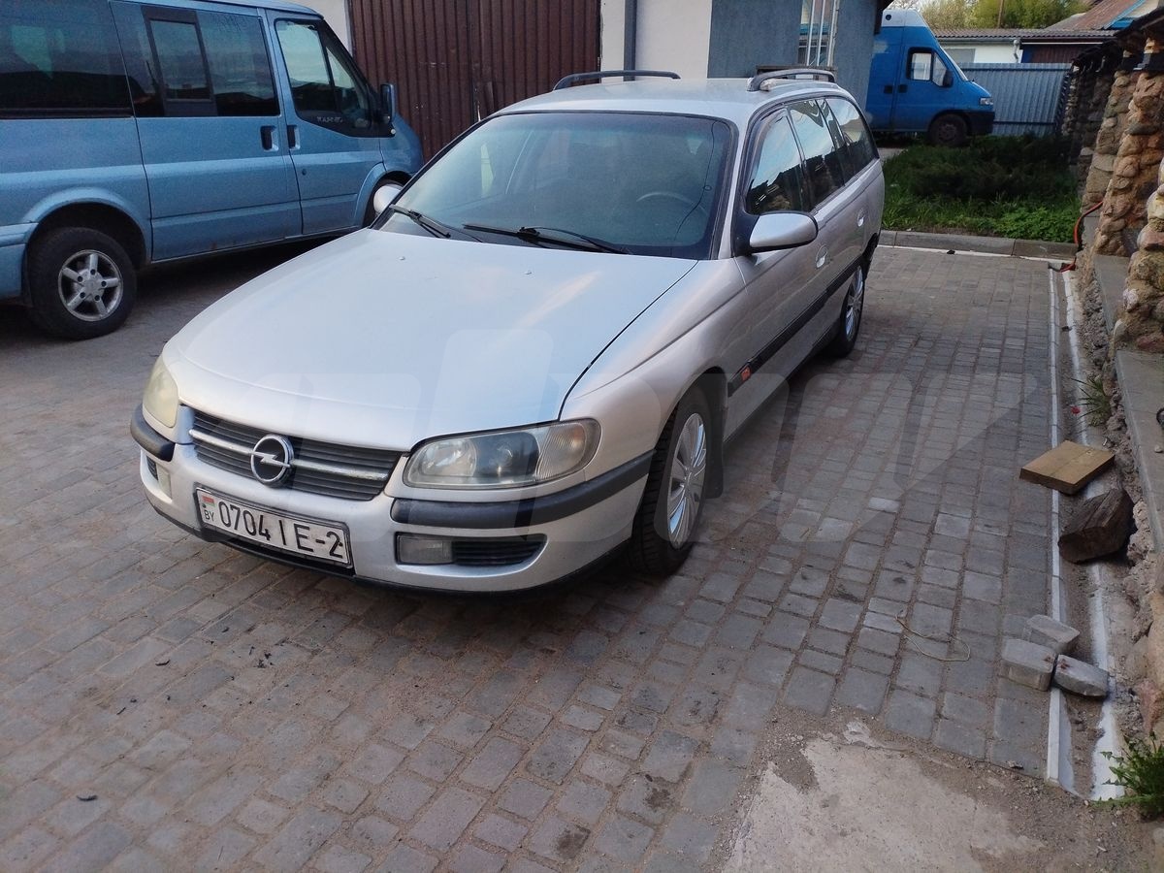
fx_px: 874
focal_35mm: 26
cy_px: 436
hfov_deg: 67.3
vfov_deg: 53.1
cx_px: 582
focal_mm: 4.25
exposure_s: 1/152
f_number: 1.8
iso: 100
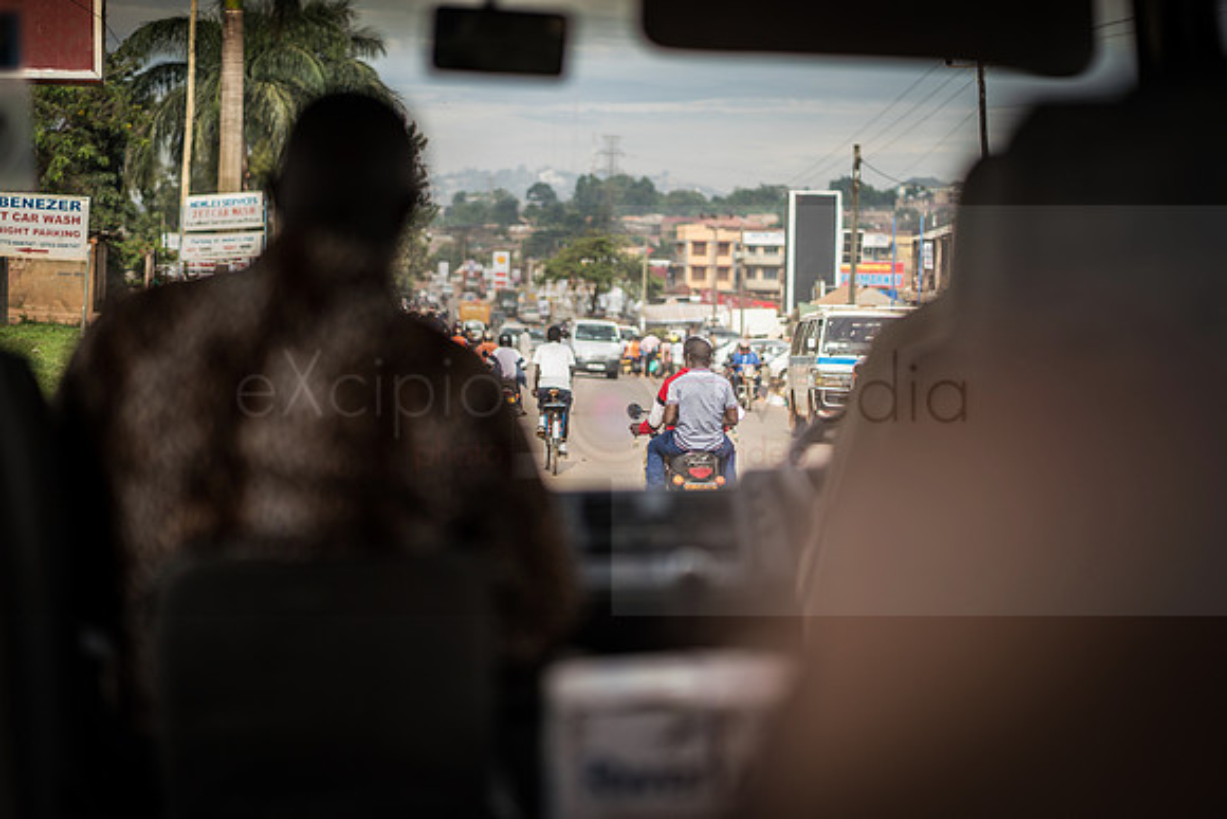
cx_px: 614
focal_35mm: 85
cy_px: 410
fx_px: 2898
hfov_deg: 23.9
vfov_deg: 16.1
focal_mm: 85
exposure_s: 1/1600
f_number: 2
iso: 100
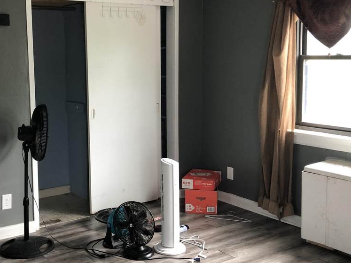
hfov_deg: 39.4
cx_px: 130
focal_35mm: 48
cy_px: 122
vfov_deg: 30.2
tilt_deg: -6.0
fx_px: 487
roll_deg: +2.3
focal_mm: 3.99
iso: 40
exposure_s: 1/17
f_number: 1.8
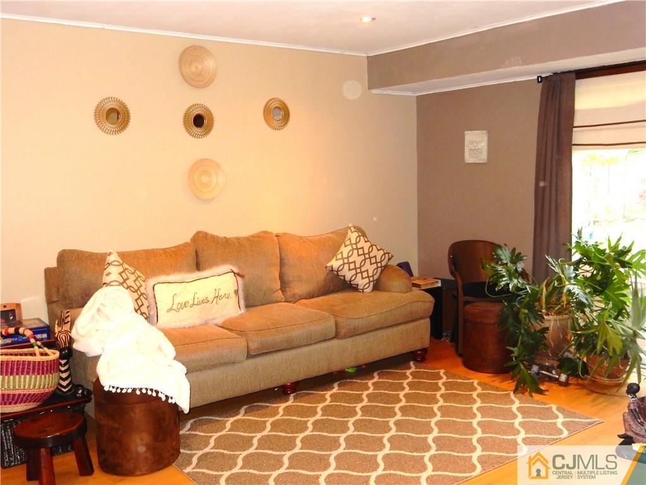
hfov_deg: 51.4
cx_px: 323
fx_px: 672
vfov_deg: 39.7
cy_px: 242
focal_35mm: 36
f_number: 4
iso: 320
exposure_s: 1/30
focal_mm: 6.4
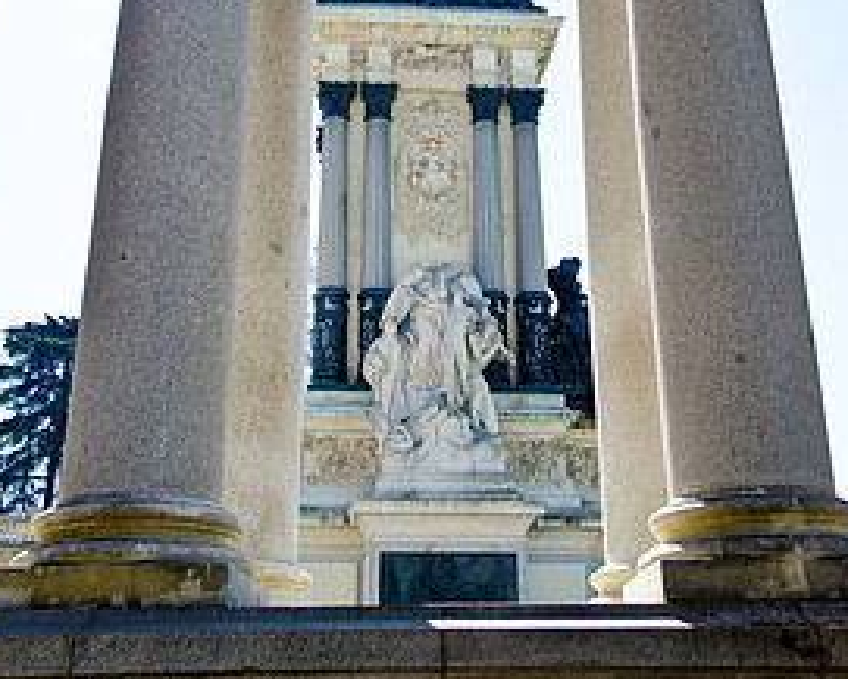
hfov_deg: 33.6
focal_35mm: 56
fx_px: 1406
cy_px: -13
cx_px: 426
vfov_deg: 25.7
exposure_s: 1/3200
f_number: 4
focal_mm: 24
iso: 500
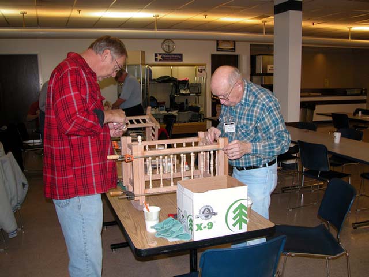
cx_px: 184
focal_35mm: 34
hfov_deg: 54.0
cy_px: 138
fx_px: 362
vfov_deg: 41.8
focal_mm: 8.9
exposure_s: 1/60
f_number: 2.8
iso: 200
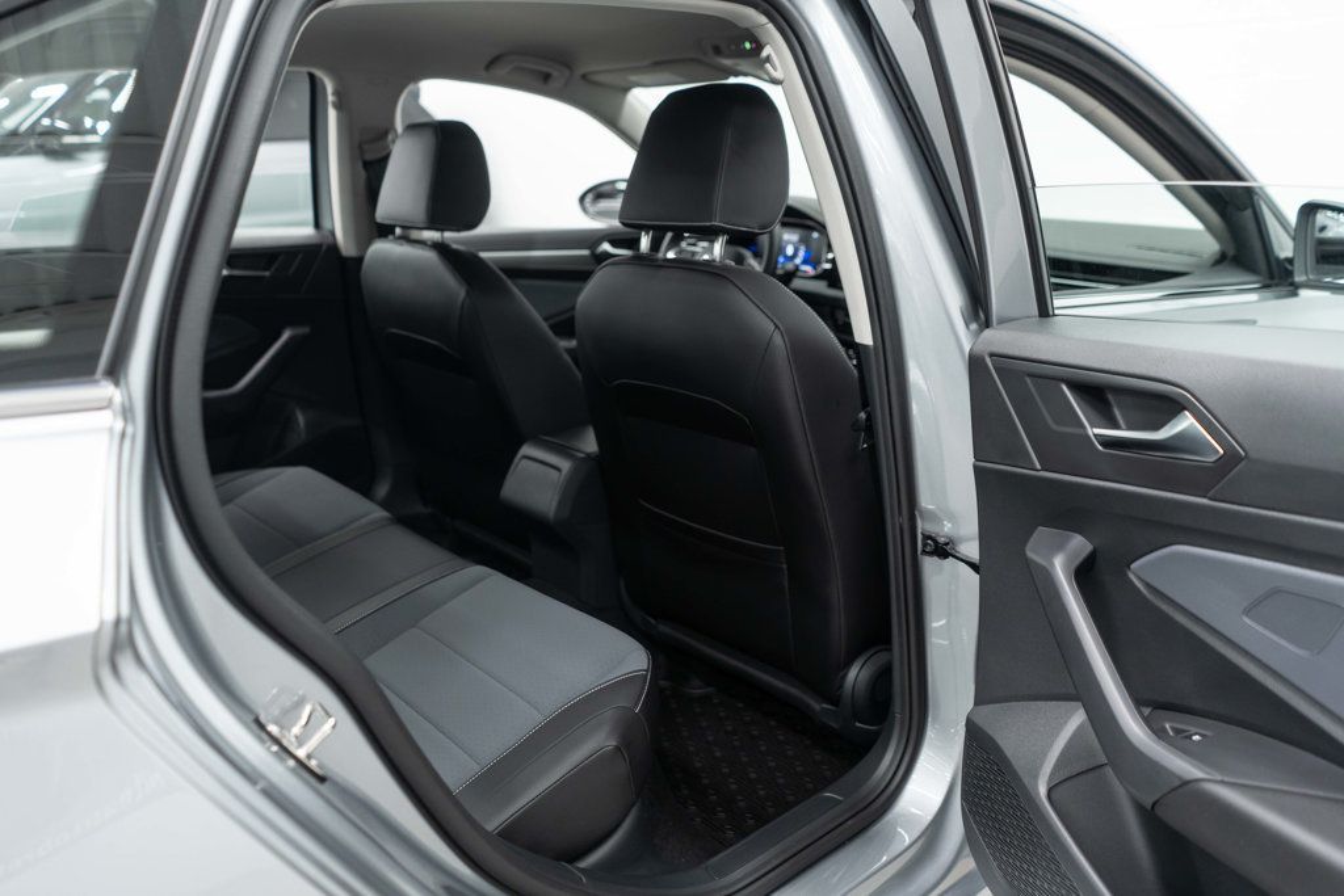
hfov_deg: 65.5
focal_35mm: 28
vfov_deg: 46.4
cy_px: 448
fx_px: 1045
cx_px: 672
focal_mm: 28
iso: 800
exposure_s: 1/50
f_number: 3.2
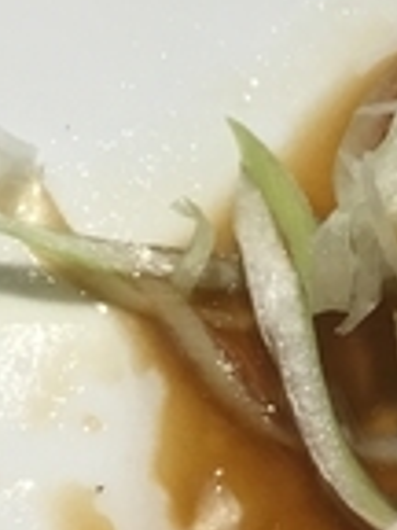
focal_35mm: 161
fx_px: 2462
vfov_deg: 12.2
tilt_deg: -54.1
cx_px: 735
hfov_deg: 8.8
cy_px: 412
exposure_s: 1/40
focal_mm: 4.15
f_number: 2.2
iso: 25
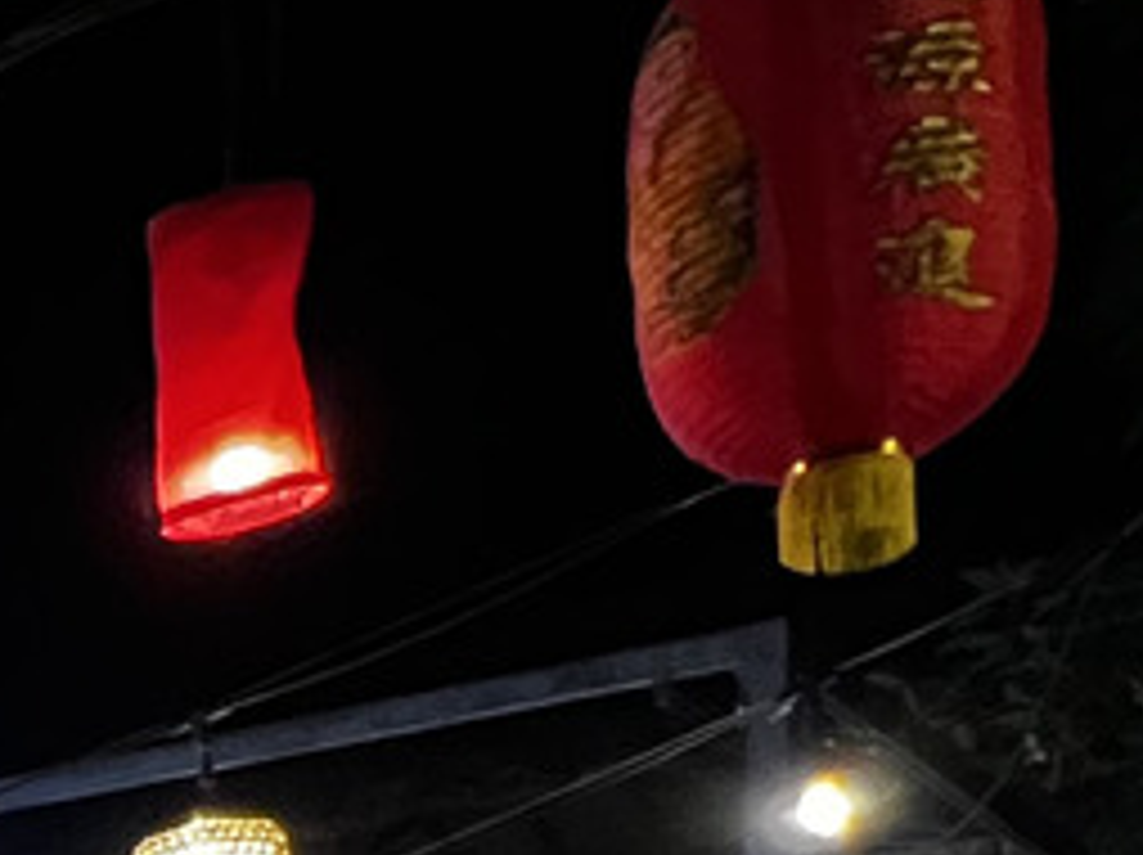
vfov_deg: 15.1
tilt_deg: +1.9
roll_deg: +0.3
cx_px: -1292
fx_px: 2705
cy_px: 1624
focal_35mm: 82
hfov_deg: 16.5
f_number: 1.8
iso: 800
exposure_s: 1/33
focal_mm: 1.57
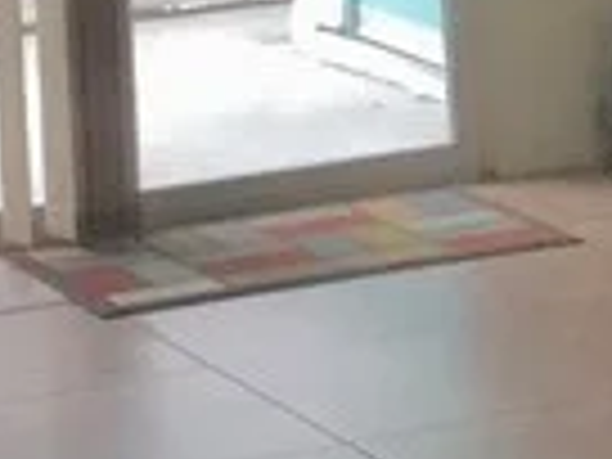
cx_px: 783
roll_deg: +1.7
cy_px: -176
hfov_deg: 8.4
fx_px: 4119
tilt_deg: -7.3
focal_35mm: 233
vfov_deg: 6.3
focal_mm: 3.3
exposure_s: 1/30
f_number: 2.4
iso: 32
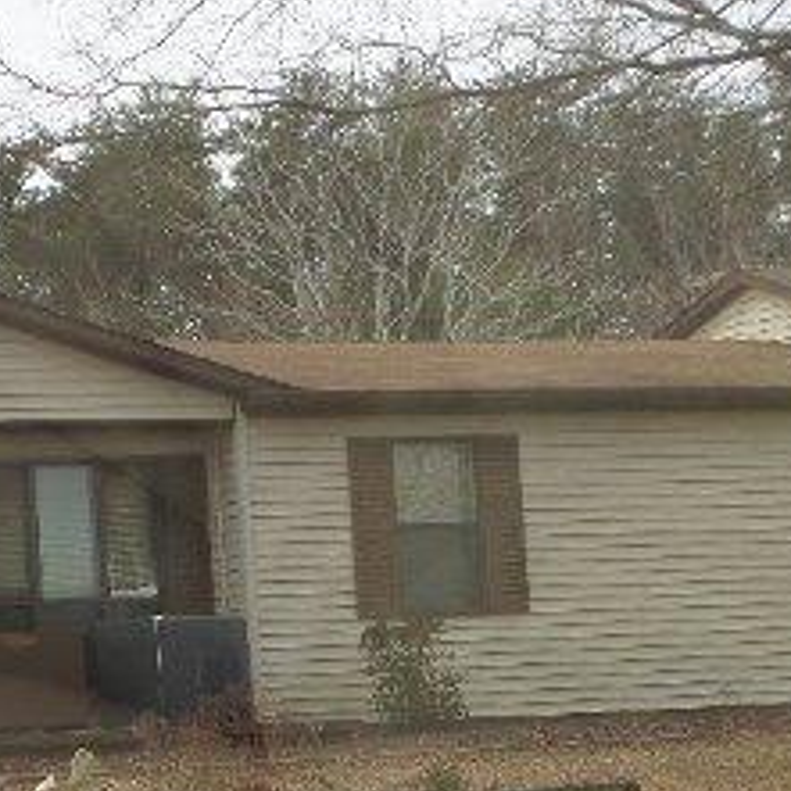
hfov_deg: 9.3
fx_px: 4834
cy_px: 526
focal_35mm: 187
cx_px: 43
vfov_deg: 9.3
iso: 100
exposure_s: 1/125
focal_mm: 11.9
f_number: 4.2
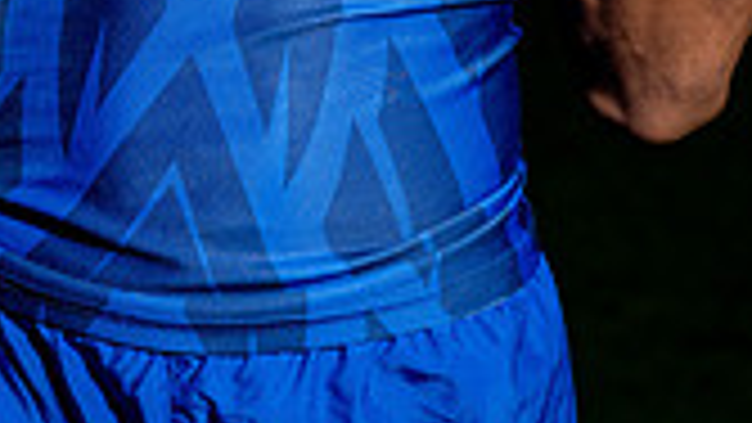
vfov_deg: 7.6
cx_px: 378
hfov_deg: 14.3
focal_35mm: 150
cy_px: -536
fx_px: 2991
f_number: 4
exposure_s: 1/200
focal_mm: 53
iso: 500
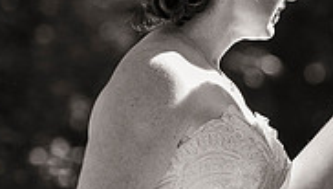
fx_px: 3829
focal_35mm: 433
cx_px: 313
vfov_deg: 2.8
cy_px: 97
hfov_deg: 5.0
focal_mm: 130
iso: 400
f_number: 2.8
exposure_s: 1/1250
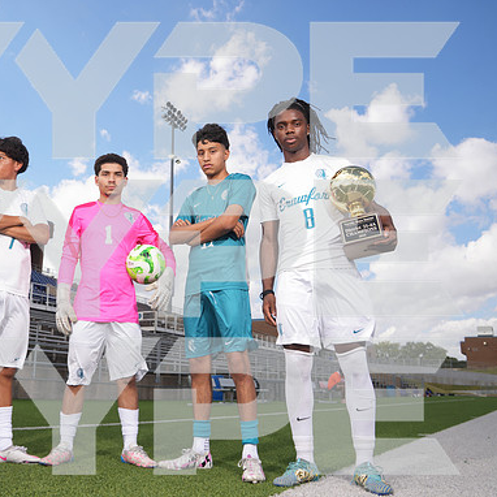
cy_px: 249
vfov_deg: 52.5
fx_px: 504
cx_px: 133
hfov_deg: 50.6
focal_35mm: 31
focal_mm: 24
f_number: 8
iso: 100
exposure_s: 1/200
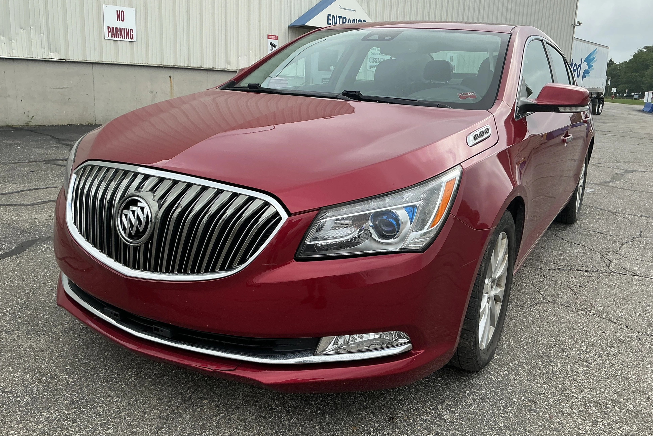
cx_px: 333
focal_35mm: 30
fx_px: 544
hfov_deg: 61.9
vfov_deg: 43.6
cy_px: 214
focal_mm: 3
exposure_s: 1/683
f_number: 1.8
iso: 25
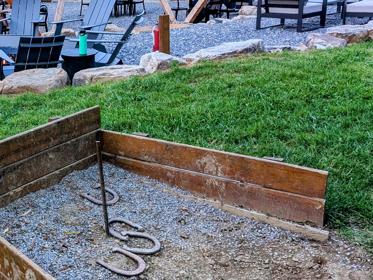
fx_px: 572
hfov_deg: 33.3
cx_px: 6
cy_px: 105
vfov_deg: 27.5
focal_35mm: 53
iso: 19
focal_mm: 6.9
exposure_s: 1/73.2
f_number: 1.68
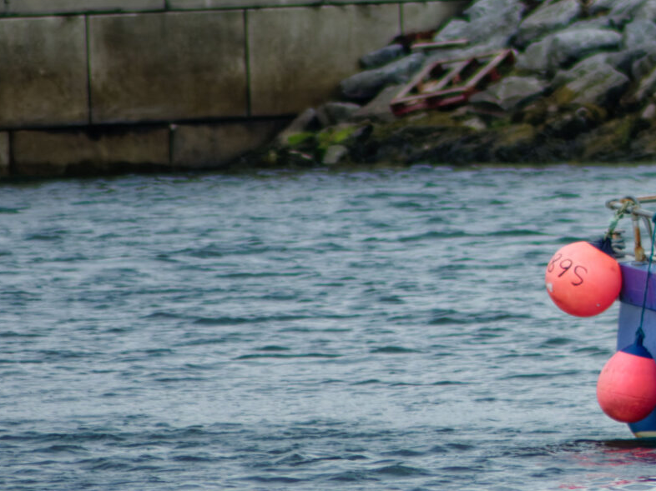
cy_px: 239
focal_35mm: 1175
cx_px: 889
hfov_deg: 1.7
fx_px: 22260
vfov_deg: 1.3
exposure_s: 1/2000
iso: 800
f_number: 5.6
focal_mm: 250
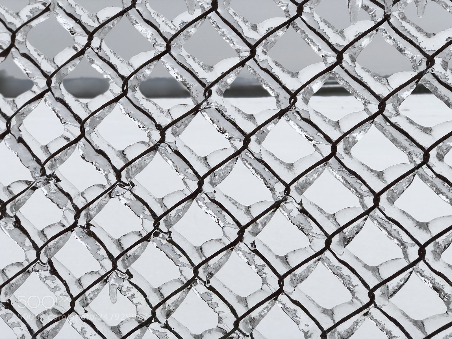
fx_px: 744
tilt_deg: -8.5
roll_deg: +0.5
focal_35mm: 57
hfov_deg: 33.8
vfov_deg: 25.7
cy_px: 170
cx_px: 226
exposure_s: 1/100
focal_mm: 6.6
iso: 25
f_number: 2.8
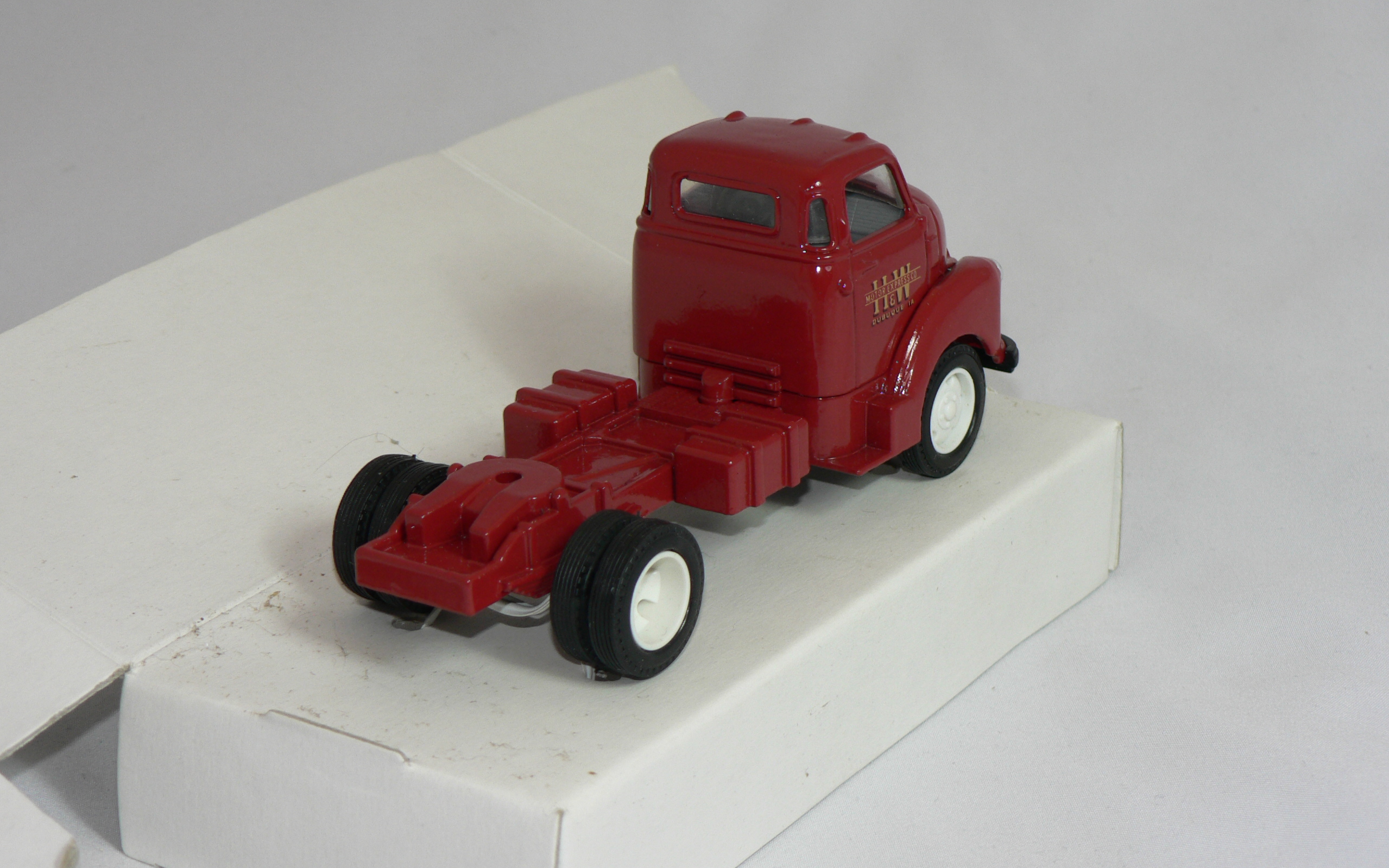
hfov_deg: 23.8
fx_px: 3294
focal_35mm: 87
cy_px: 420
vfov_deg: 15.0
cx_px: 694
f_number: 3.2
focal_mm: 13.7
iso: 80
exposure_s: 1/60
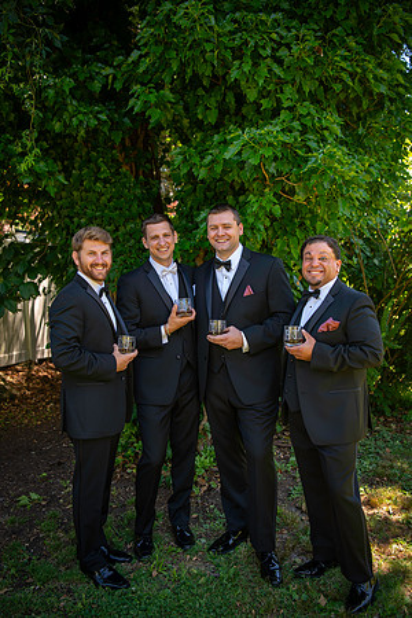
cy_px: 309
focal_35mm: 32
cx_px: 206
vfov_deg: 58.7
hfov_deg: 41.1
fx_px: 549
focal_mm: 32
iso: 100
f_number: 2.8
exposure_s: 1/125
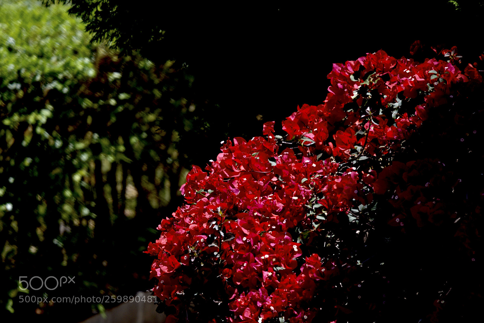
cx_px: 242
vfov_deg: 2.3
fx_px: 8064
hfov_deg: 3.4
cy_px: 162
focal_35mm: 600
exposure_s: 1/640
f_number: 6.3
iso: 100
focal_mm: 400
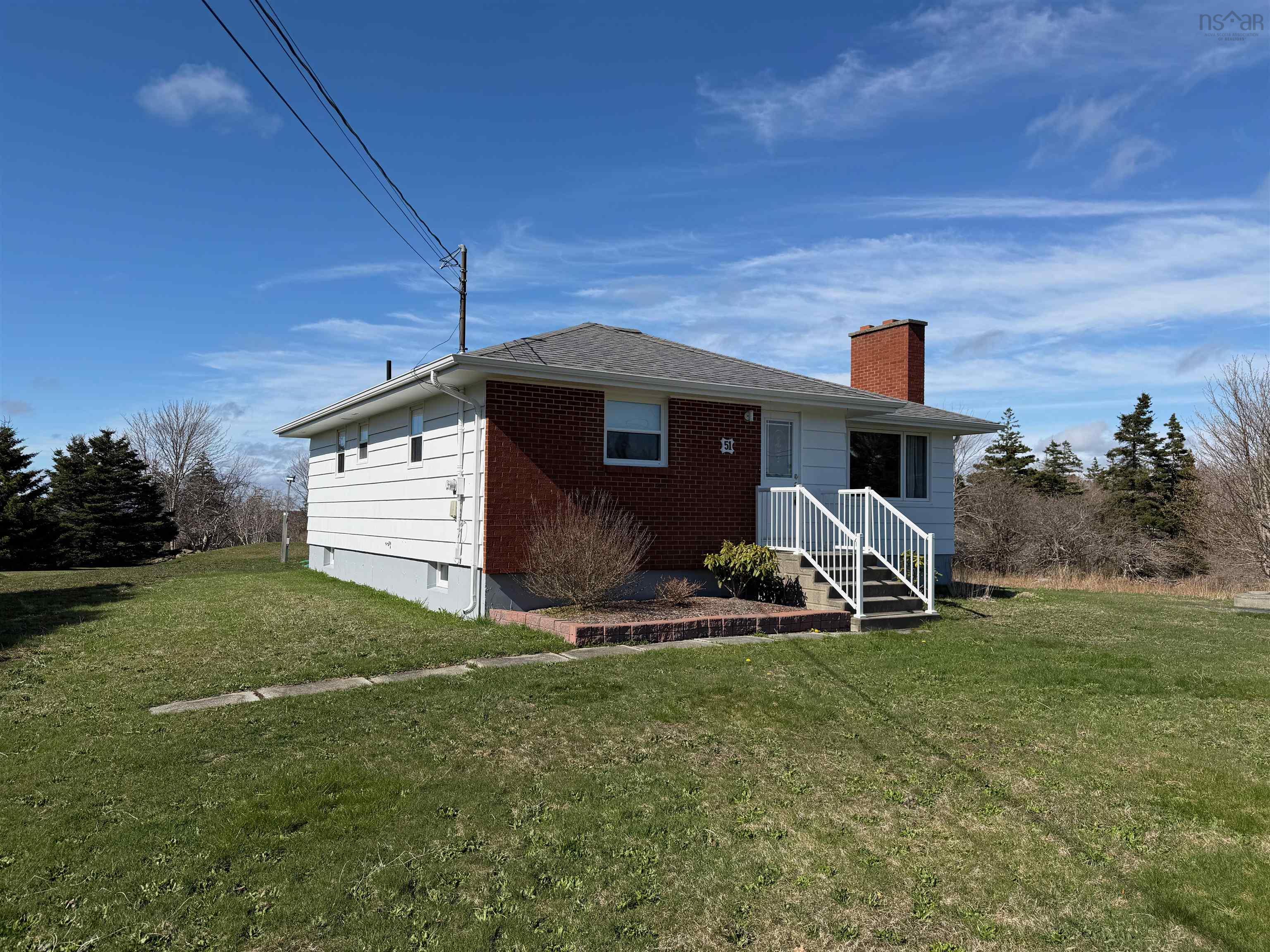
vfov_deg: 56.8
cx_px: 635
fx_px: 881
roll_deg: -0.2
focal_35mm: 24
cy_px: 476
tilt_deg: +2.2
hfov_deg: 71.6
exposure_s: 1/5714
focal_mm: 6.76
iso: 80
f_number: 1.78
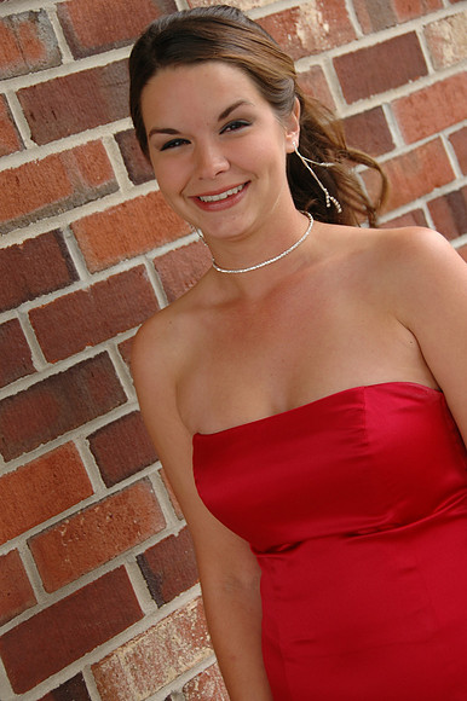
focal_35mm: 84
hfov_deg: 16.2
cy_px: 350
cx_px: 234
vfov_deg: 24.2
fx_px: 1636
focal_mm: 56
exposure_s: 1/25
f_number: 5.6
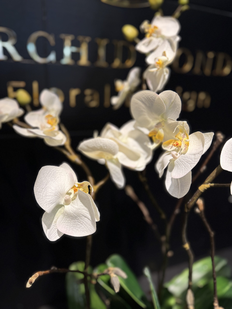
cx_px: 116
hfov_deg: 56.8
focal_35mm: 24
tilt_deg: -19.1
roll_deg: -3.5
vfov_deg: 71.6
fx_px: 214
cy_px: 154
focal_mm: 6.76
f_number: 1.78
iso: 64
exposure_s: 1/100
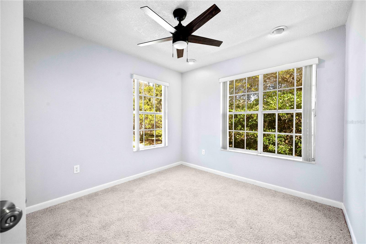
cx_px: 183
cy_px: 122
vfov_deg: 81.2
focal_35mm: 14
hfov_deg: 104.3
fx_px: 142
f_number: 8
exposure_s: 1/50
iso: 400
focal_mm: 14
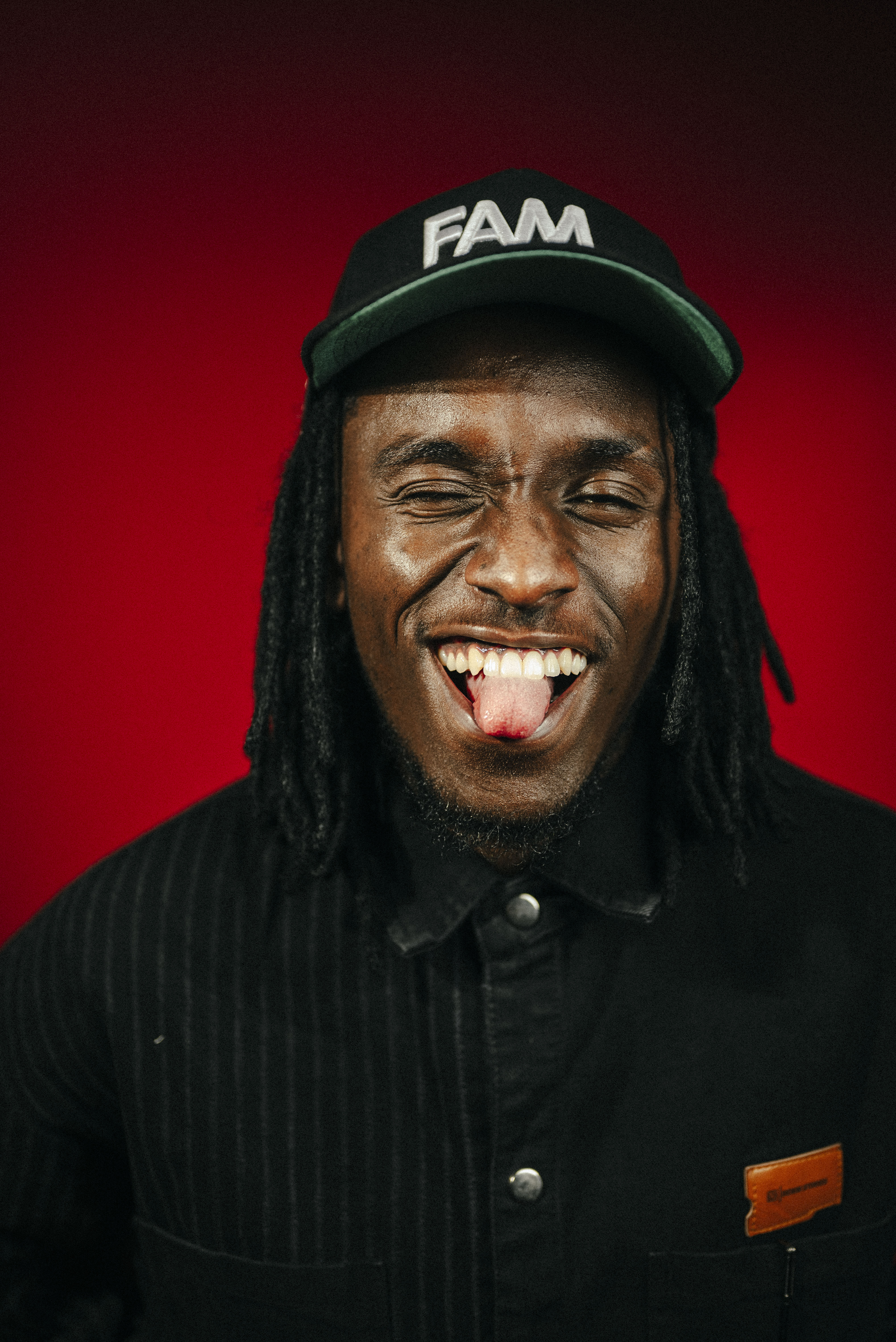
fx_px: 1865
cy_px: 671
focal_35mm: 50
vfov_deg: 39.6
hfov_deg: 27.0
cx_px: 448
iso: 100
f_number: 2
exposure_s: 1/100
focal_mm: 50
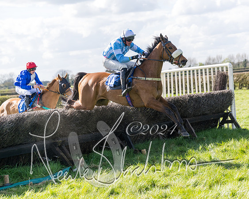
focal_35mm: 95
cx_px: 149
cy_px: 100
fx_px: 697
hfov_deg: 20.2
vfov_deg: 16.3
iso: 400
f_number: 4
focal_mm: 84
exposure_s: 1/2000
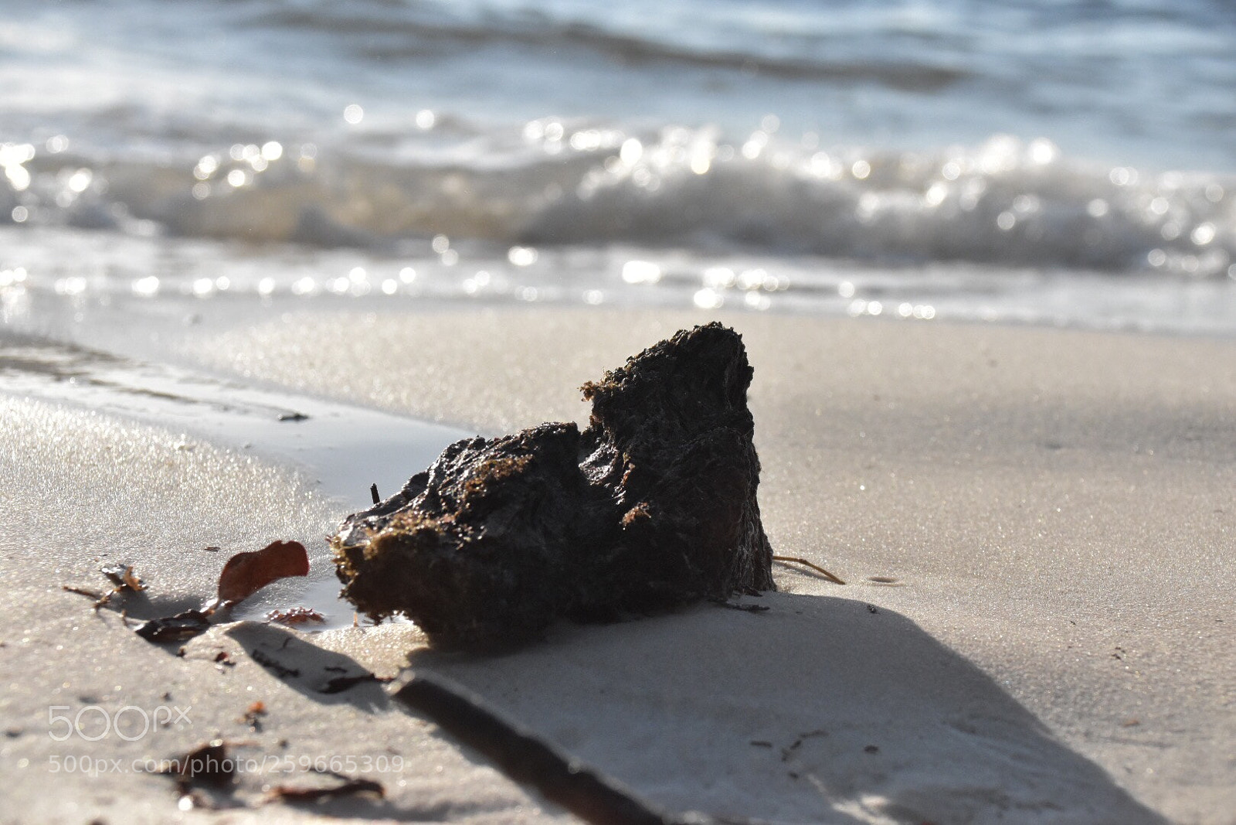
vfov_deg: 15.2
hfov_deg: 22.6
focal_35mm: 90
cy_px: 412
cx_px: 618
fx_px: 3090
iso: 2200
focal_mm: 60
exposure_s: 1/8000
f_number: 8
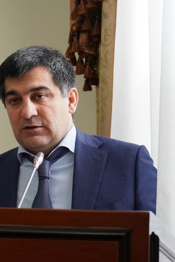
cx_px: -6
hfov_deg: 9.8
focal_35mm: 139
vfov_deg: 14.8
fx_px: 1010
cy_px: 132
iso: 1000
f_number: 4
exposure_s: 1/250
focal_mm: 61
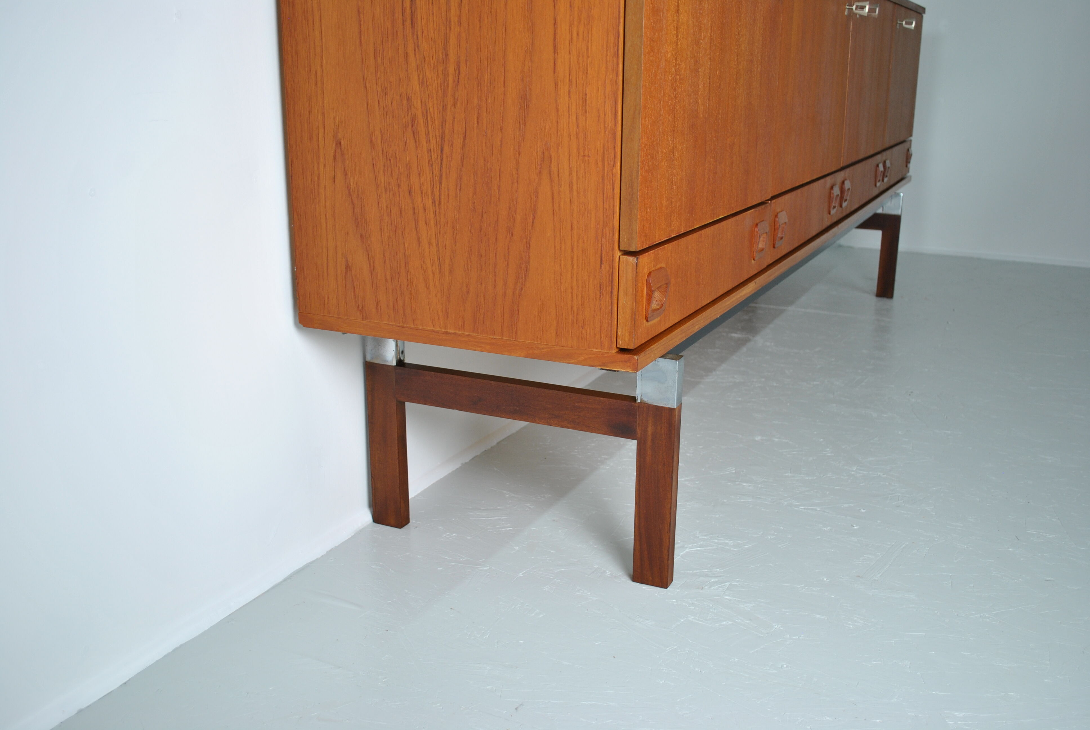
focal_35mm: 33
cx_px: 545
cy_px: 365
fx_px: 1000
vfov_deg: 40.1
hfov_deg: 57.2
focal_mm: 22
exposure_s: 1/30
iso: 200
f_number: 4
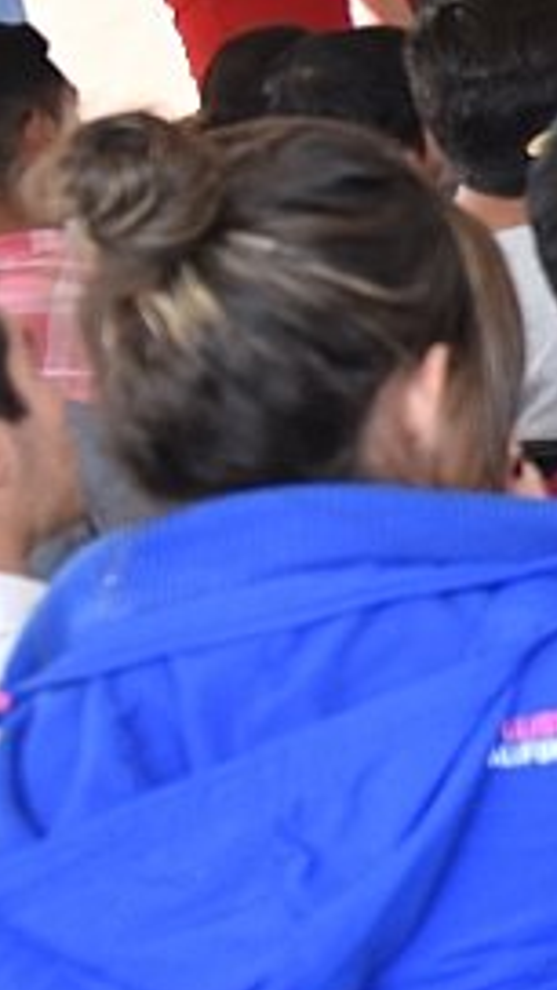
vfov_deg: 10.8
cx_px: 2381
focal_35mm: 197
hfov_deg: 5.3
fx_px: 5173
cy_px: -42
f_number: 3.5
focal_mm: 32
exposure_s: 1/125
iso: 320
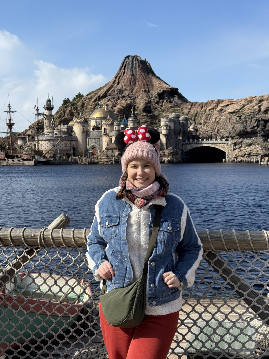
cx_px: 134
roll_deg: +1.1
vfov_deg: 39.7
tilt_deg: -1.3
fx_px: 497
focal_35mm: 48
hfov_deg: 30.3
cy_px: 180
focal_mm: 6.76
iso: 64
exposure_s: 1/3534
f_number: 1.78
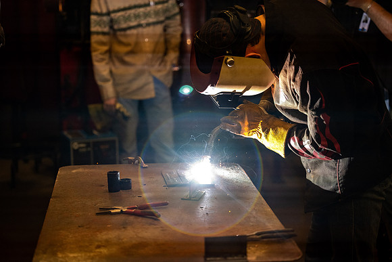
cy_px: 131
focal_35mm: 70
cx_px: 196
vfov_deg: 19.5
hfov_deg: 28.8
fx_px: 762
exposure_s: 1/1600
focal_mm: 70
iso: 3200
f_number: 2.8
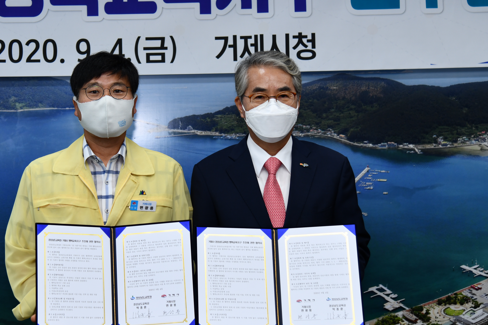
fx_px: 1098
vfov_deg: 16.8
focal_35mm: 81
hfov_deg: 24.9
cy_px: 130
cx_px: 147
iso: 400
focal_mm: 52
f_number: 4
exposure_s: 1/250
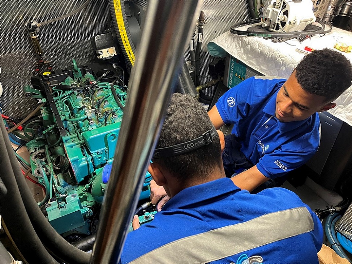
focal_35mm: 26
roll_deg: +4.4
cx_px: 176
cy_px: 132
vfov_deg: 53.1
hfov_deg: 67.3
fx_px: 264
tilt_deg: -37.7
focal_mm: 5.1
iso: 320
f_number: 1.6
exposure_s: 1/60
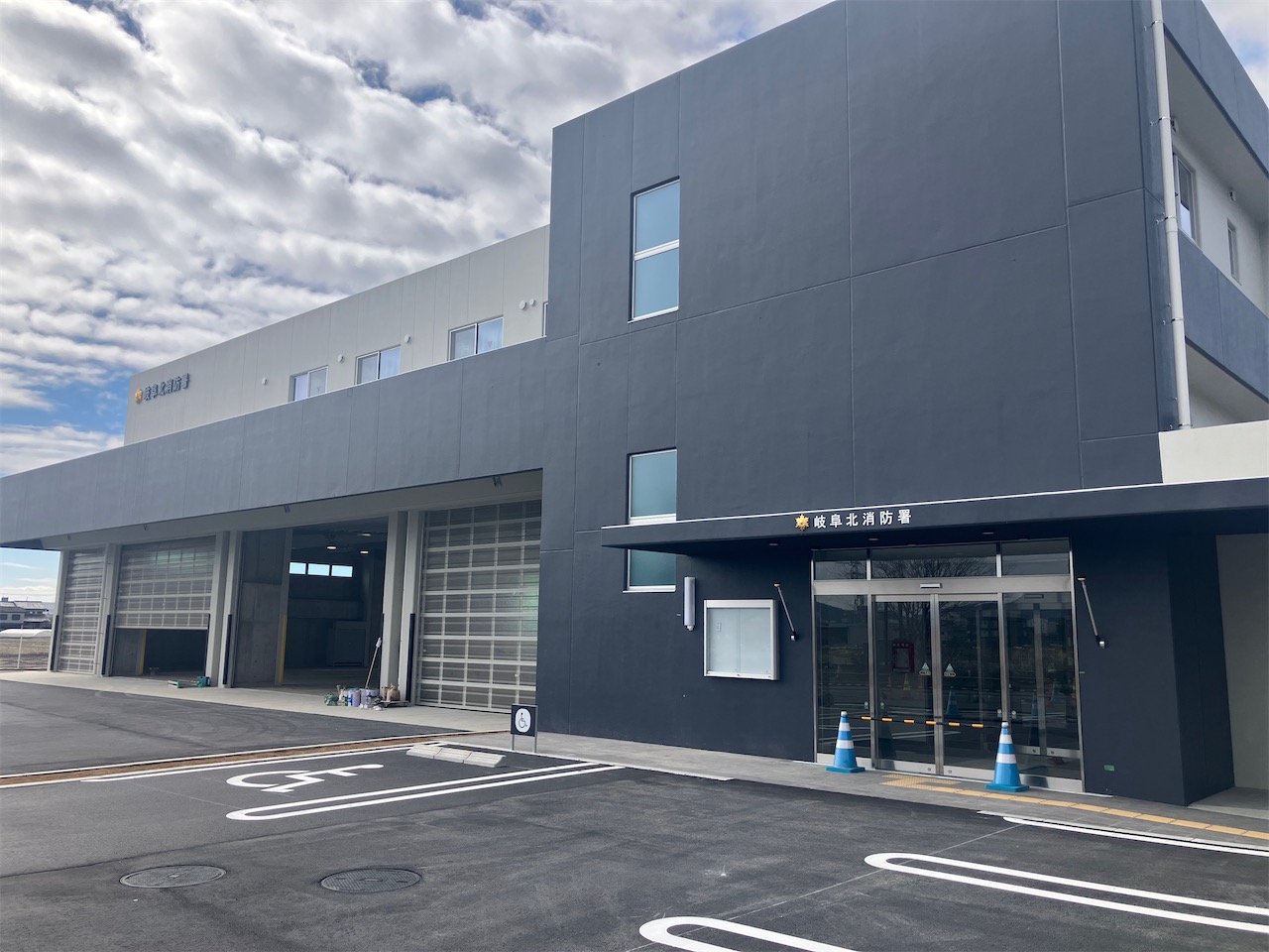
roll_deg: -1.3
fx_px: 1026
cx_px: 634
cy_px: 476
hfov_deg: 63.4
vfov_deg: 49.7
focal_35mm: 28
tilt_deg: +11.0
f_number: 1.8
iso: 32
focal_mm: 3.99
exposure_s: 1/2208
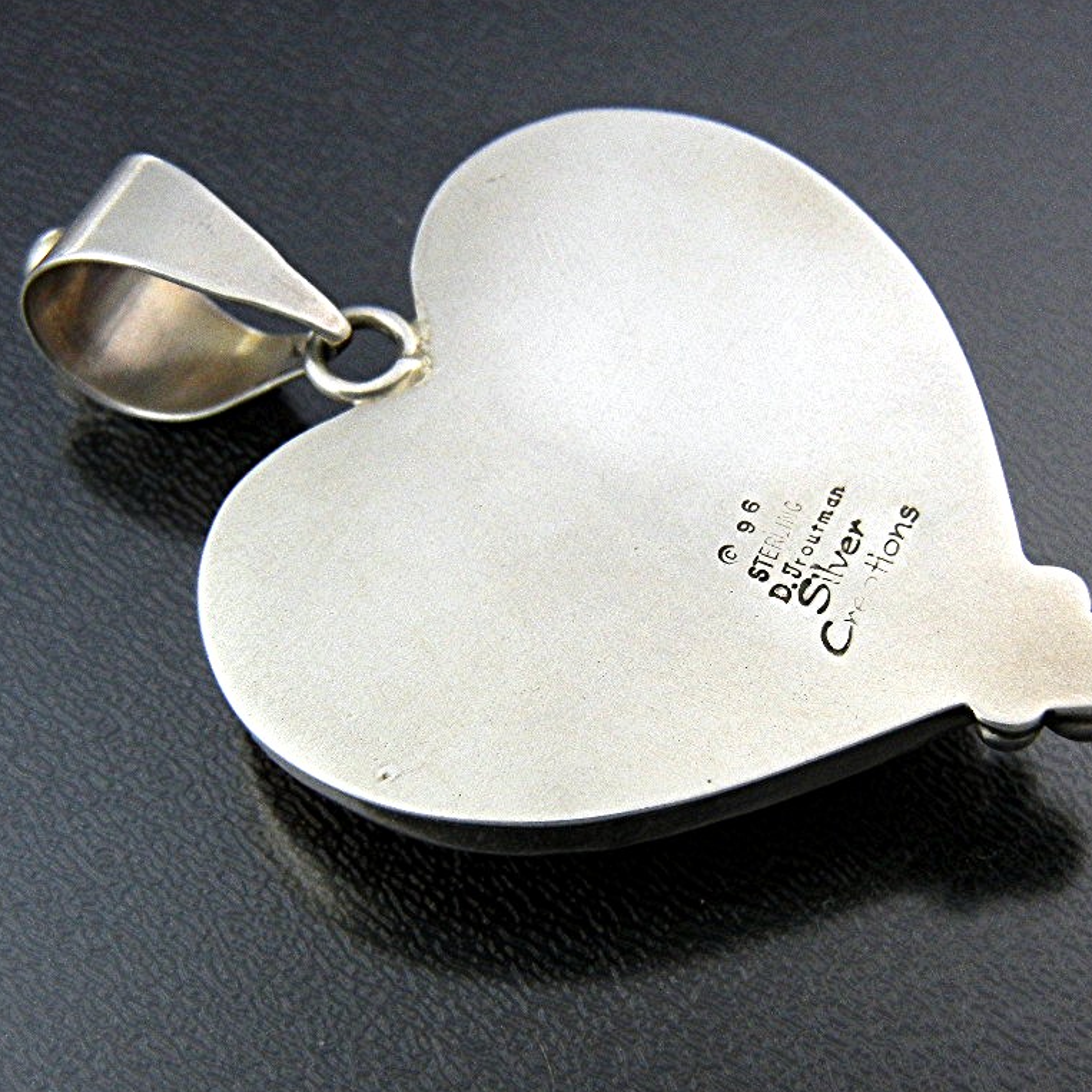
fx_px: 2498
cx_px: 610
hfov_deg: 24.6
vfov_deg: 24.7
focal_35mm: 70
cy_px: 547
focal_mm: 10.6
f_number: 4
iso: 249
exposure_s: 1/60
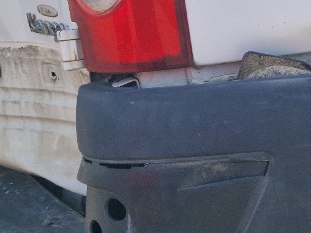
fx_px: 782
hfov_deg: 21.4
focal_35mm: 87
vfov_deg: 16.9
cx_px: 339
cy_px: 70
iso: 50
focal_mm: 5.4
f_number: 1.8
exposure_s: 1/769
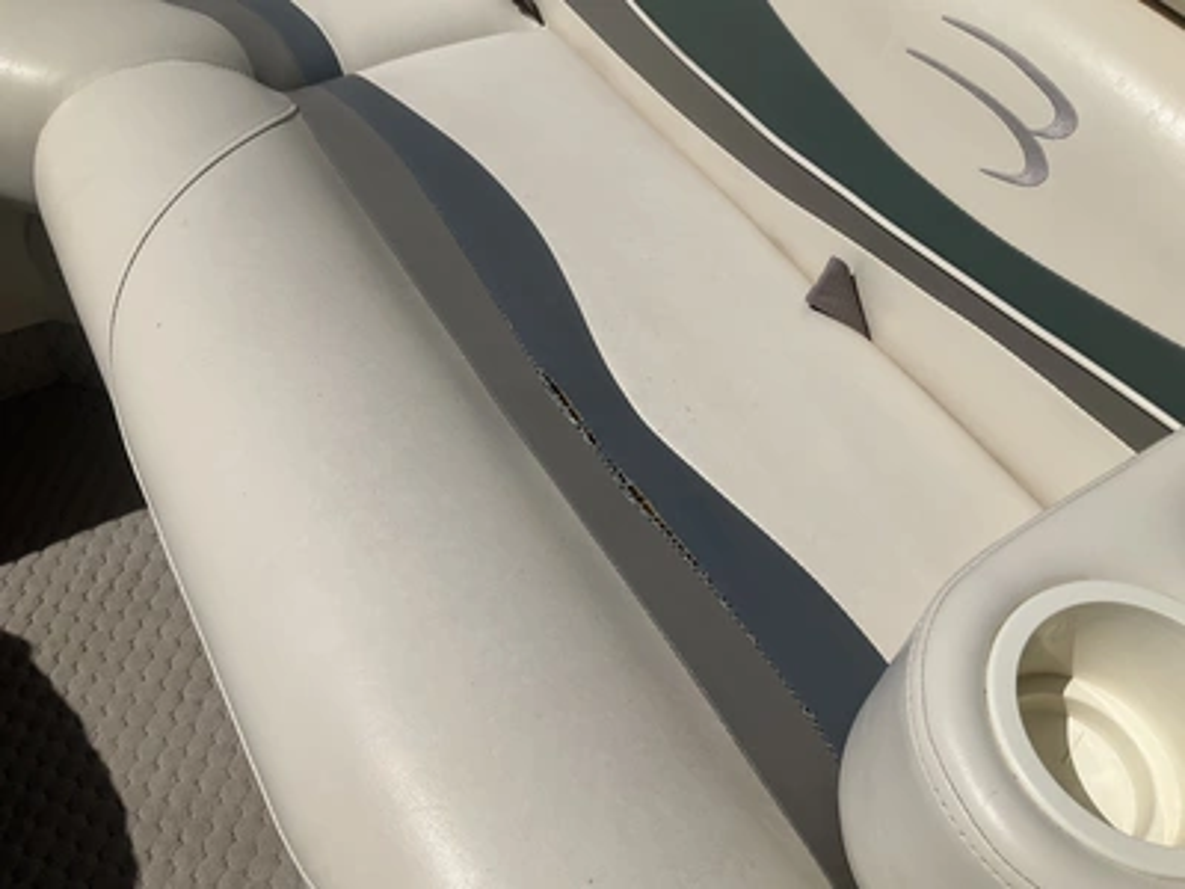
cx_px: 592
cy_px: 444
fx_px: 993
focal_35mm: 29
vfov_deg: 48.2
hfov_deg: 61.7
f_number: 1.8
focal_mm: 3
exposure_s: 1/10204
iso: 25
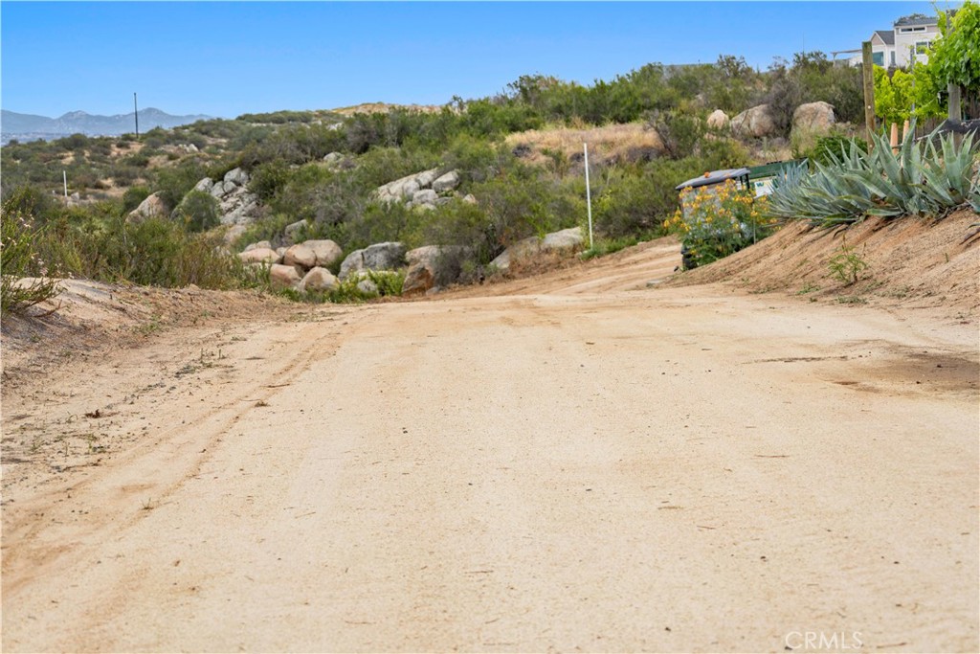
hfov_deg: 21.0
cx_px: 490
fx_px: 2641
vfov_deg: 14.1
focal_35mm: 97
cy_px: 327
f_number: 6.3
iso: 100
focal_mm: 97
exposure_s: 1/500
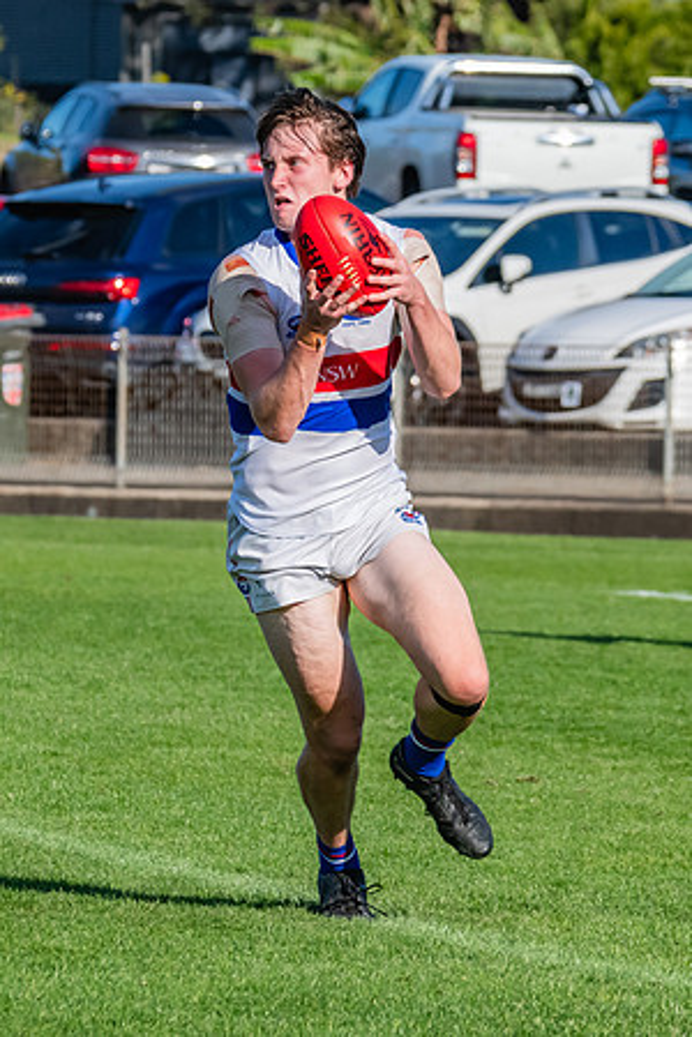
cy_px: 417
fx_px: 14602
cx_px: 328
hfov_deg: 2.7
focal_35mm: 506
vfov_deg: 4.1
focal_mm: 240
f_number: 11
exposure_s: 1/1600
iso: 800
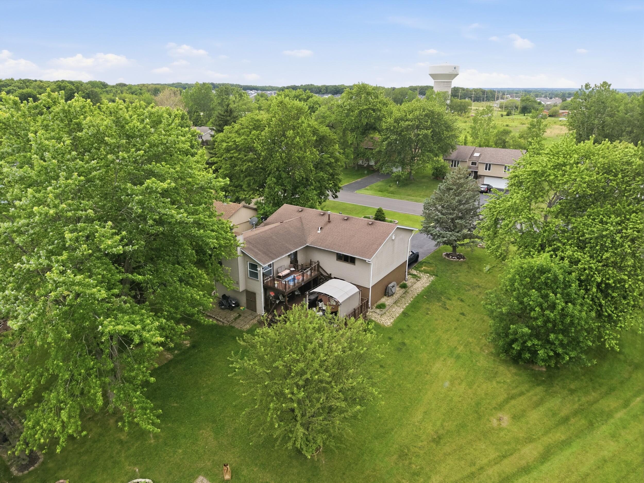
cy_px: 242
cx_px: 322
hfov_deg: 71.6
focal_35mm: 24
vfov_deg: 56.8
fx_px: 446
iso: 310
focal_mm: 8.7
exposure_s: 1/2000
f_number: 1.8
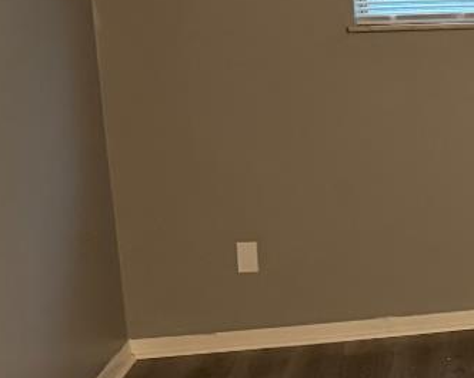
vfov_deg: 14.5
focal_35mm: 106
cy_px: 210
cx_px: 894
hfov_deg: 15.3
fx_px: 1486
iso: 500
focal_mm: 6.76
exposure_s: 1/60
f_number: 1.78
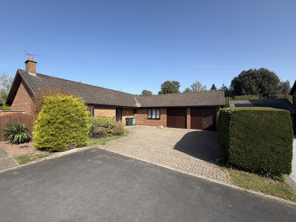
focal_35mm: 14
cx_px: 148
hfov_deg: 102.1
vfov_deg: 85.7
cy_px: 111
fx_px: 120
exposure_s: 1/770
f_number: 2.2
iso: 25
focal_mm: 2.22
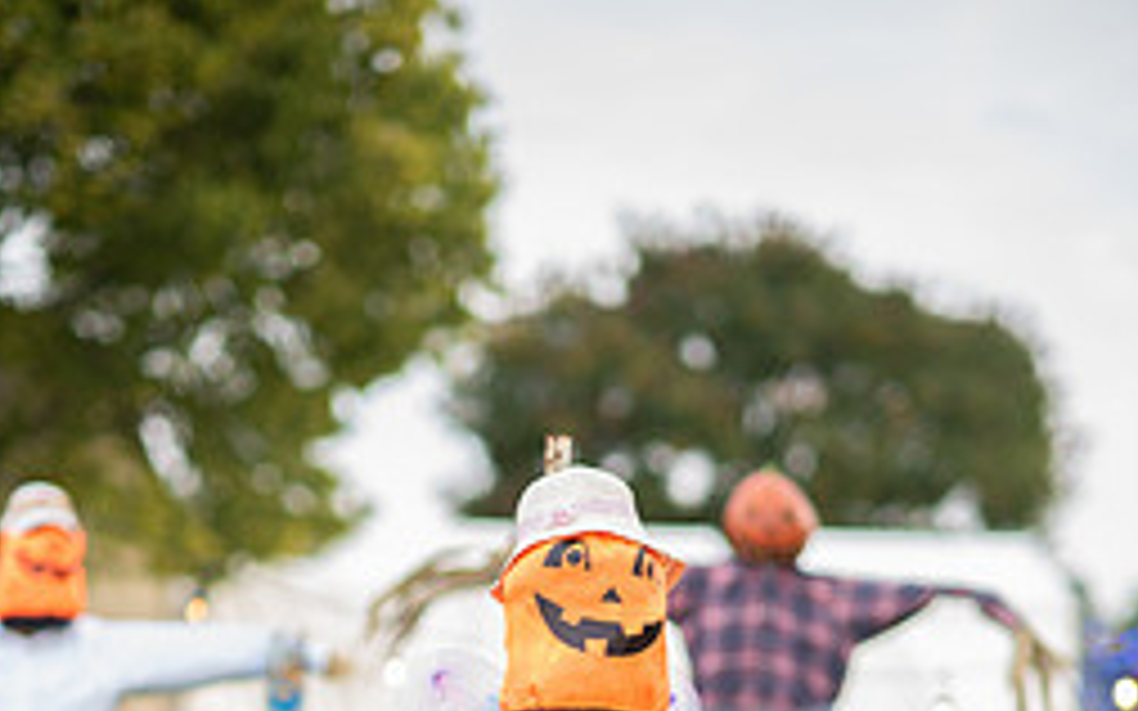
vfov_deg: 8.4
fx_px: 4775
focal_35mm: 154
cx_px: 571
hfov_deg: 13.6
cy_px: 1004
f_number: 1.8
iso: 200
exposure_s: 1/320
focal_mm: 85
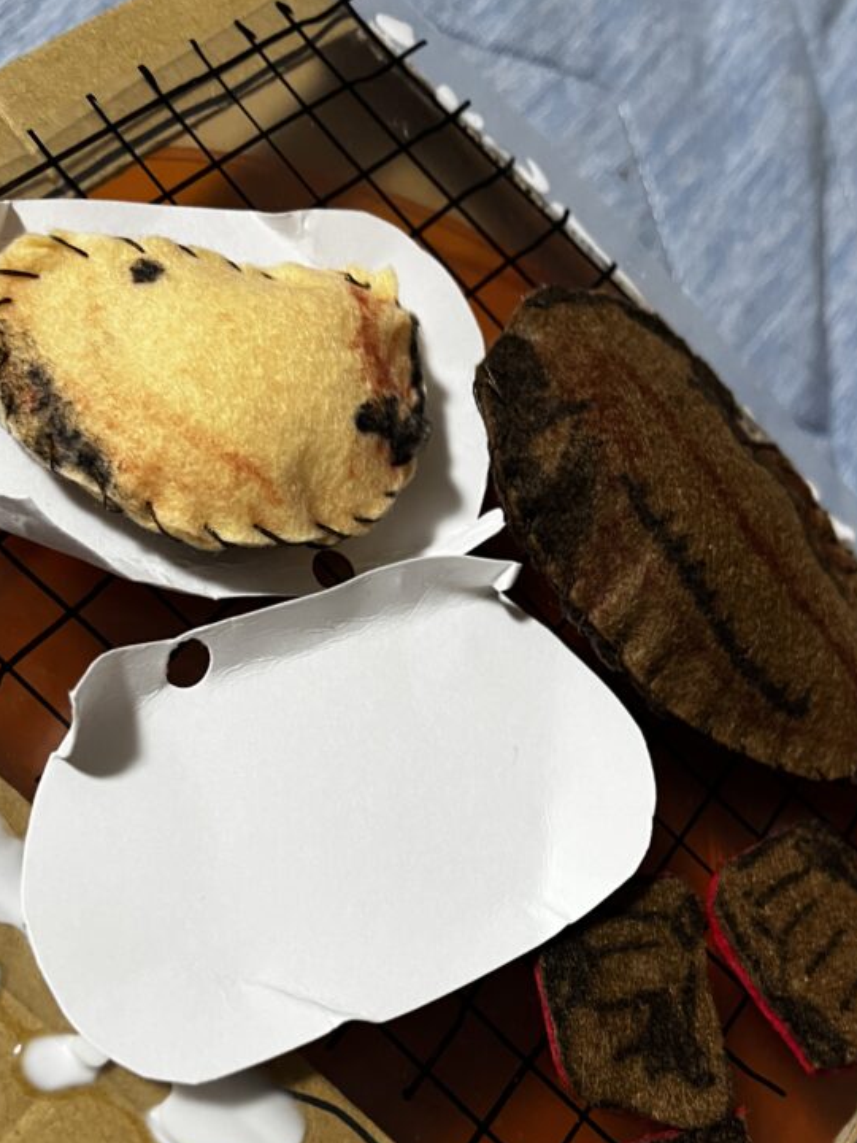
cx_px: 449
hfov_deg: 38.7
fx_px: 1221
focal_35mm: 37
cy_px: 803
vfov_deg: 48.9
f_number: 1.6
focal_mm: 5.1
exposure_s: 1/60
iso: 200
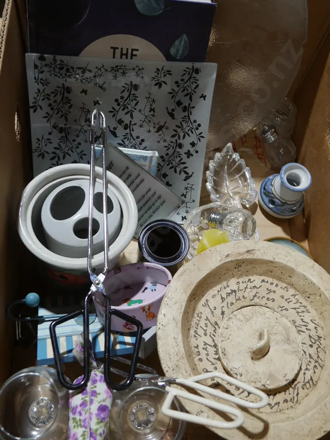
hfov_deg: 36.0
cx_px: 165
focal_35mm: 40
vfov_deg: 46.8
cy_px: 220
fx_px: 508
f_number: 4.5
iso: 320
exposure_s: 1/60
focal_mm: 20
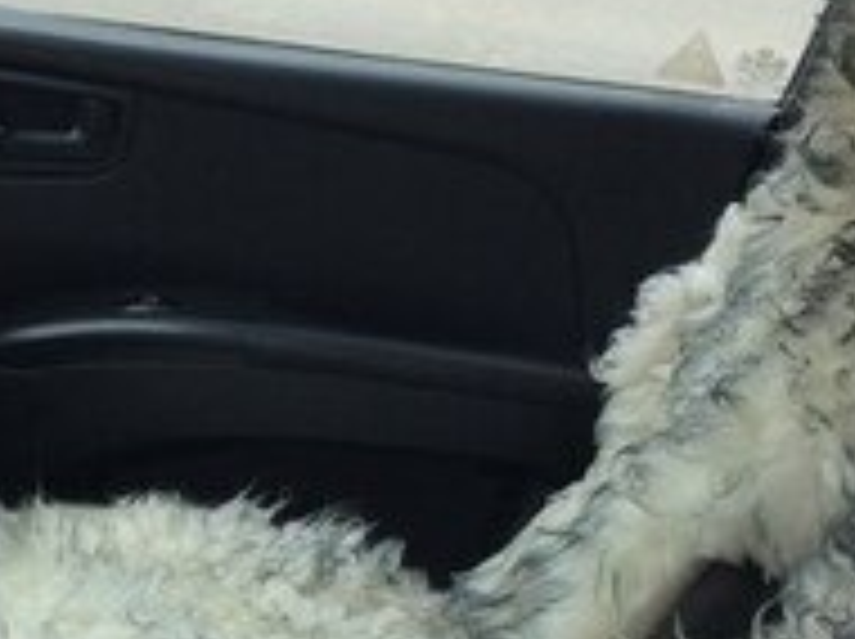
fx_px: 2492
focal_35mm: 101
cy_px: 763
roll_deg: -7.9
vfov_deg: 14.2
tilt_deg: -29.2
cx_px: 63
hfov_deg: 19.1
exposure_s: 1/295
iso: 32
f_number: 2.2
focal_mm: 4.15
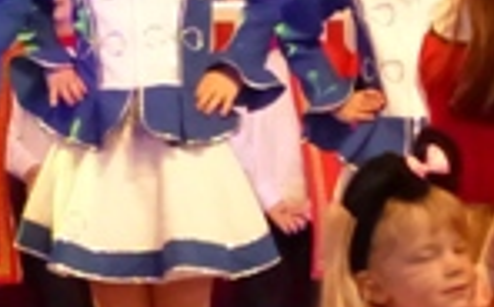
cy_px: 511
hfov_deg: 7.2
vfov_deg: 4.5
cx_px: 818
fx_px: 3858
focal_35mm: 287
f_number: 2.8
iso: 800
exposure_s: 1/40
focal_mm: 9.1
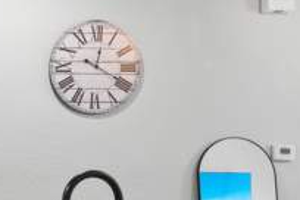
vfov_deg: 23.5
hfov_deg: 24.6
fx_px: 458
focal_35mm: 55
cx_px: -185
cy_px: 204
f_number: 9
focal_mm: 14
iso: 250
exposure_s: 1.3
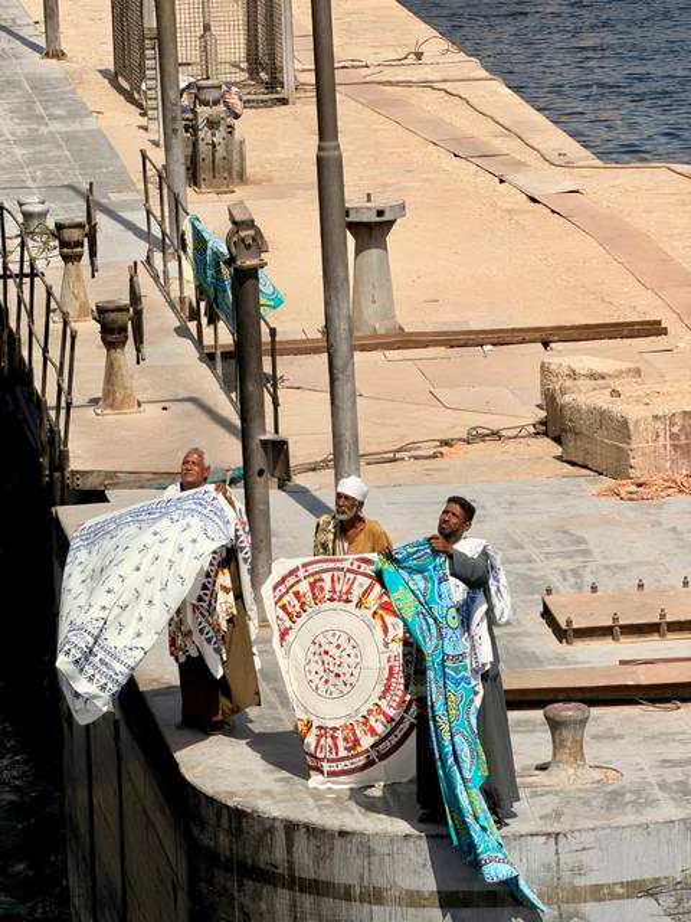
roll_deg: +1.7
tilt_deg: -11.0
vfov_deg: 9.9
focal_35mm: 200
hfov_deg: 7.4
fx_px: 5323
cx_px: 346
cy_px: 461
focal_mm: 16.89
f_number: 2.8
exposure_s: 1/924
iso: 16
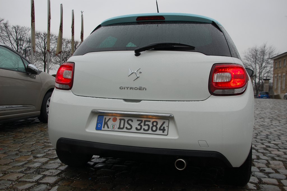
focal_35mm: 33
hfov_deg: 57.3
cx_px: 144
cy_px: 96
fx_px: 263
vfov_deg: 39.9
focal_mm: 22
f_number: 5.6
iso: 200
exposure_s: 1/125
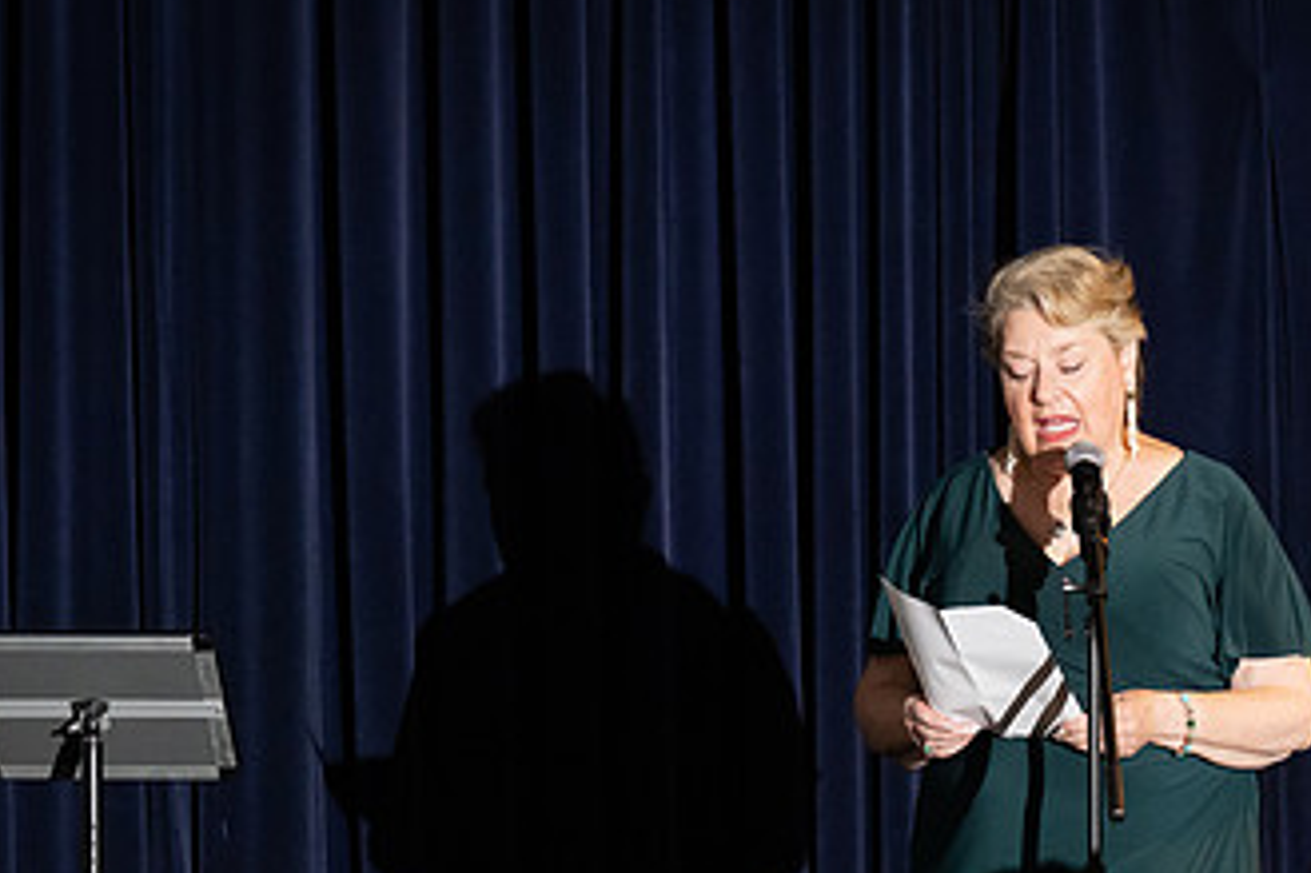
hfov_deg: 8.6
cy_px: 737
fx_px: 8735
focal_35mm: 240
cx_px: 976
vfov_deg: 5.7
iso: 2500
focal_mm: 91
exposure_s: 1/200
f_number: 4.5
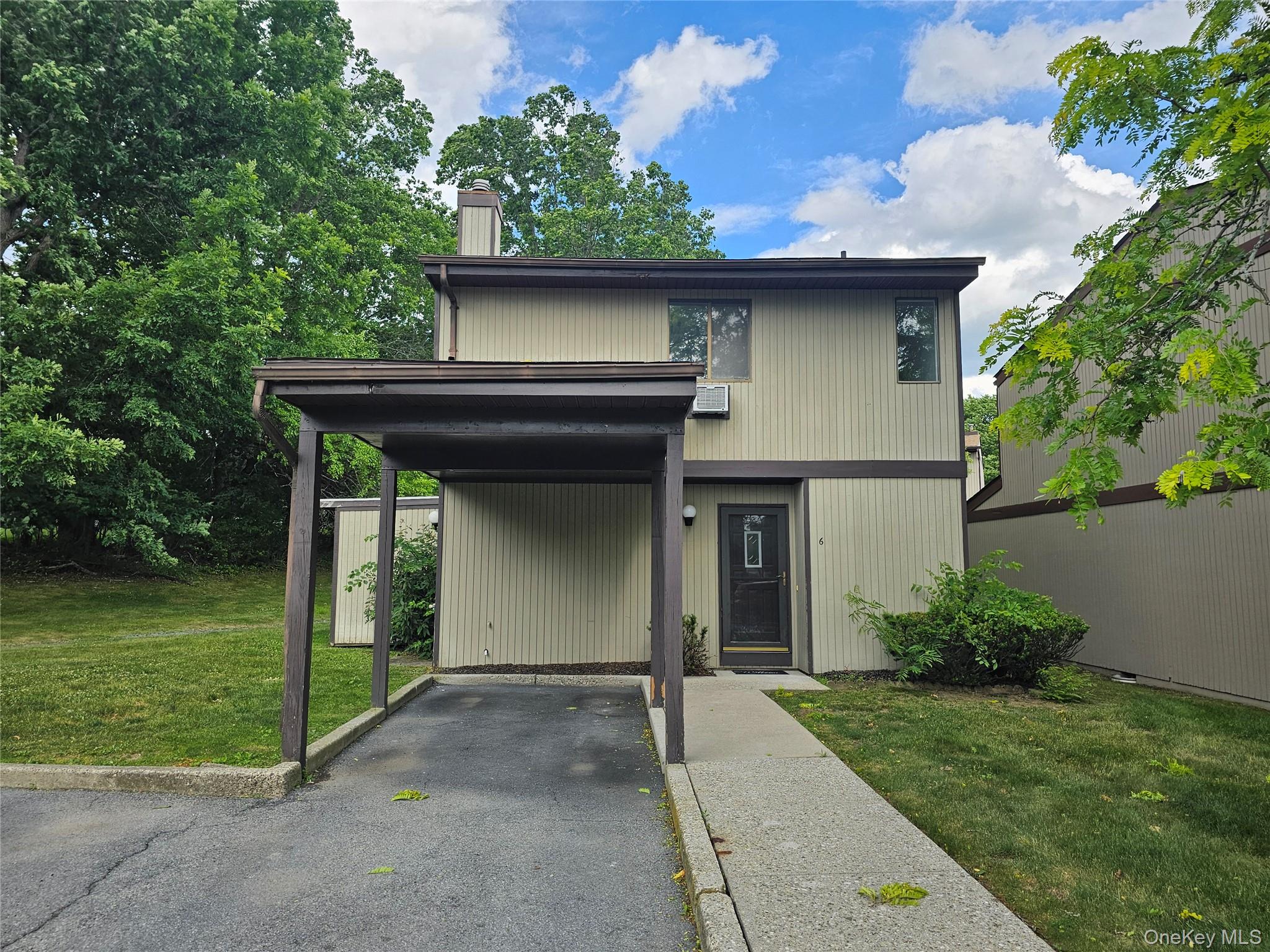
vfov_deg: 58.9
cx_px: 635
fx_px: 844
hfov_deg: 73.9
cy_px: 476
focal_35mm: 23
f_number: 1.7
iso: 25
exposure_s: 1/719
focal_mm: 6.3
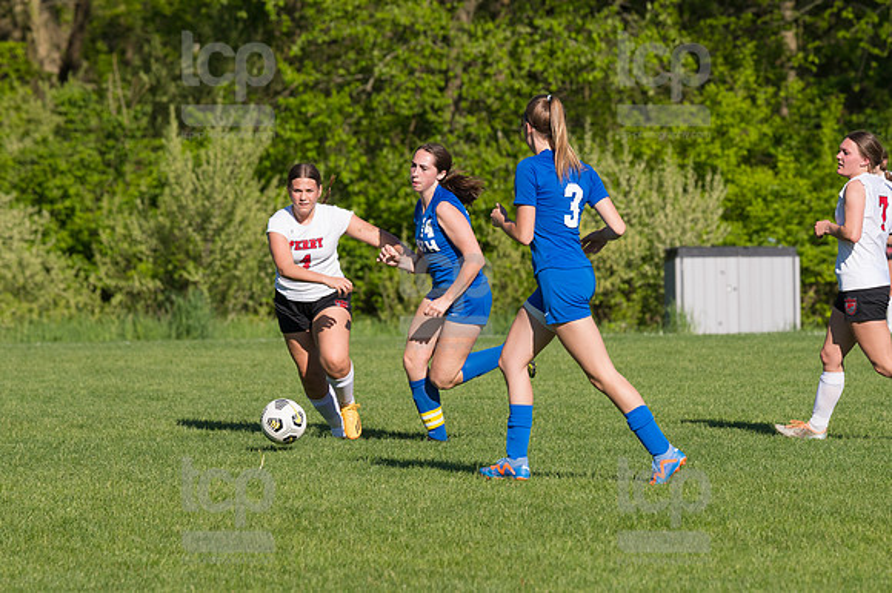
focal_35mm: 300
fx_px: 7429
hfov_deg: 6.9
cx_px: 446
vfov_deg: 4.6
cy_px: 296
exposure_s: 1/1600
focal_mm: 200
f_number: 5.6
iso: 250
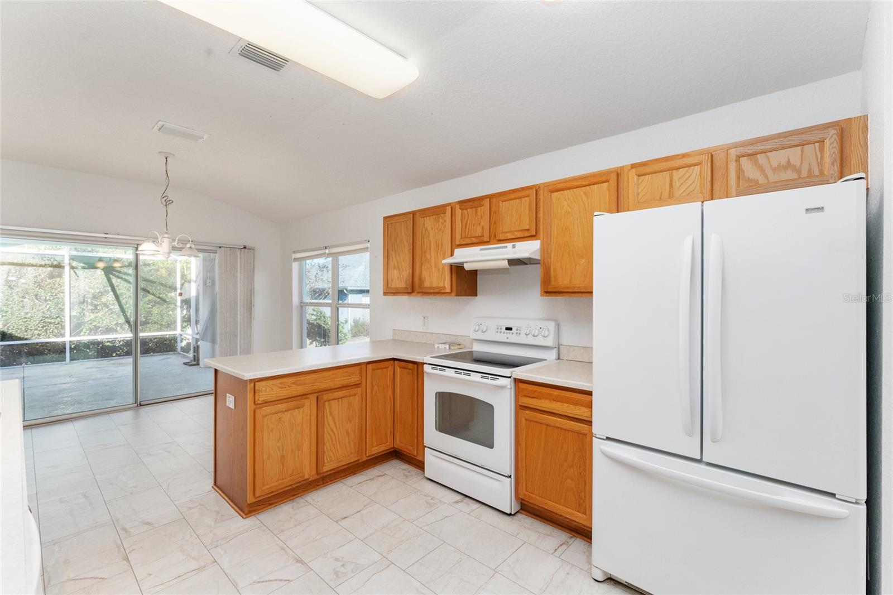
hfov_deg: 98.2
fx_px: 387
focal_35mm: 16
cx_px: 446
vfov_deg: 75.1
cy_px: 298
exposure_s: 1/60
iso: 400
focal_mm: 15.6
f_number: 8
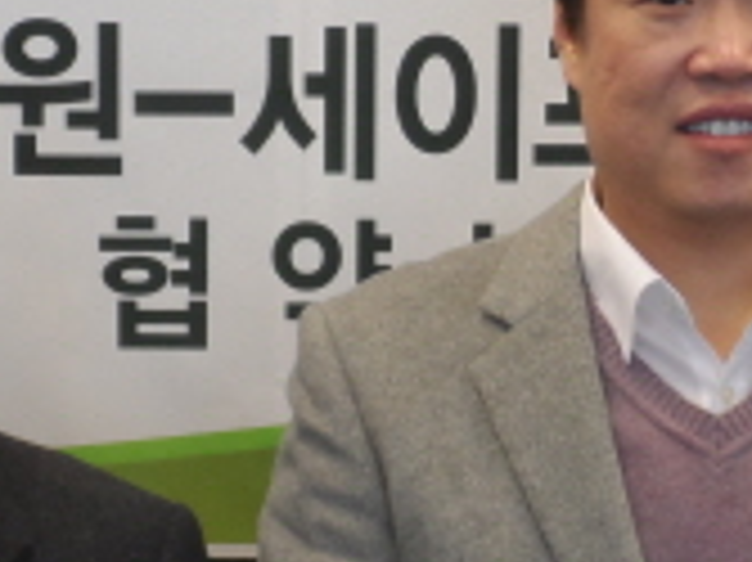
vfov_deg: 12.8
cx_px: 329
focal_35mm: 115
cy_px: 454
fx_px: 2496
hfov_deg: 17.1
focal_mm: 5.3
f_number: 3.4
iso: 160
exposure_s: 1/30
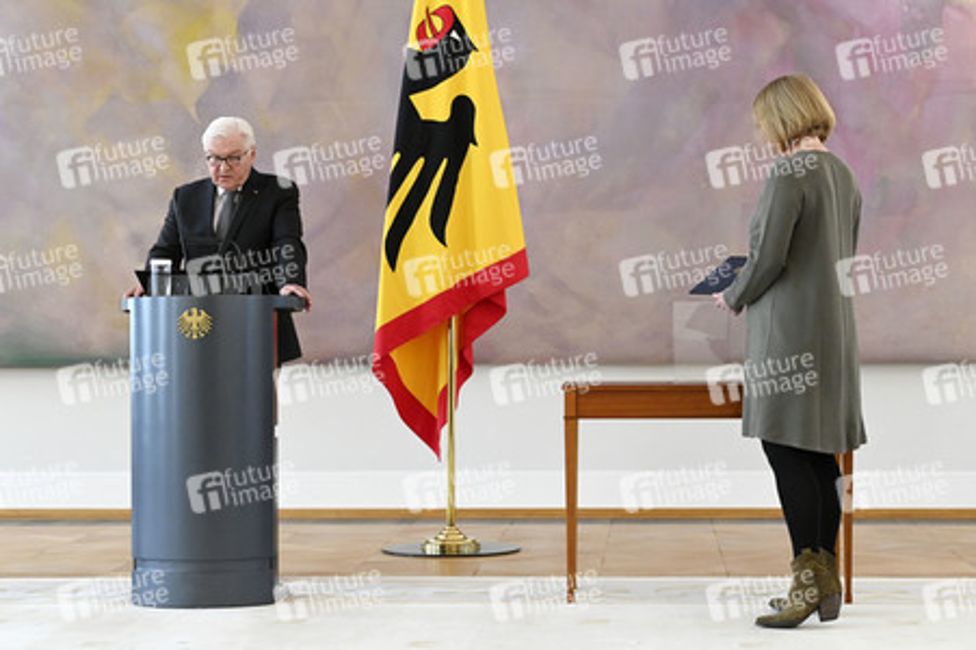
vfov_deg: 19.4
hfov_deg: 28.9
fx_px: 1896
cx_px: 488
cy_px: 325
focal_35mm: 70
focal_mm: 70
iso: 6400
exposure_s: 1/400
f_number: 5.6
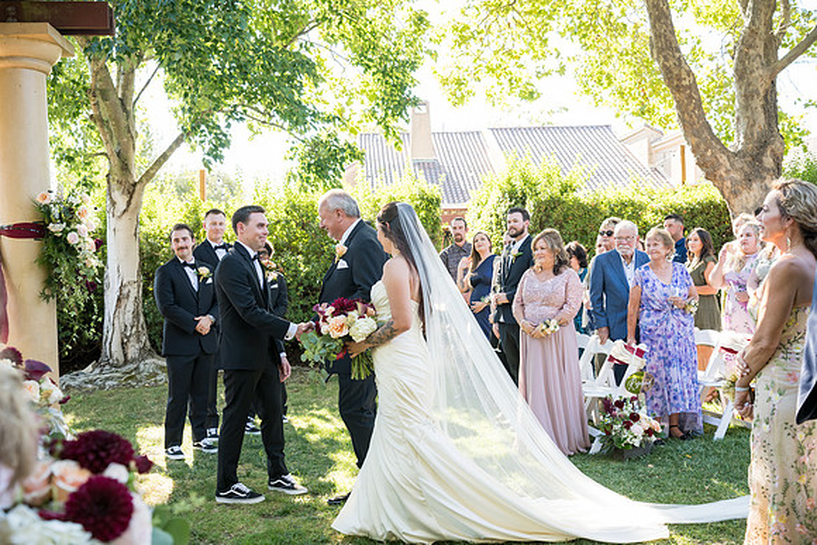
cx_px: 408
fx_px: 794
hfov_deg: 54.4
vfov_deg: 37.9
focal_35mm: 35
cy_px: 272
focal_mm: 35
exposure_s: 1/400
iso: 640
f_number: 4
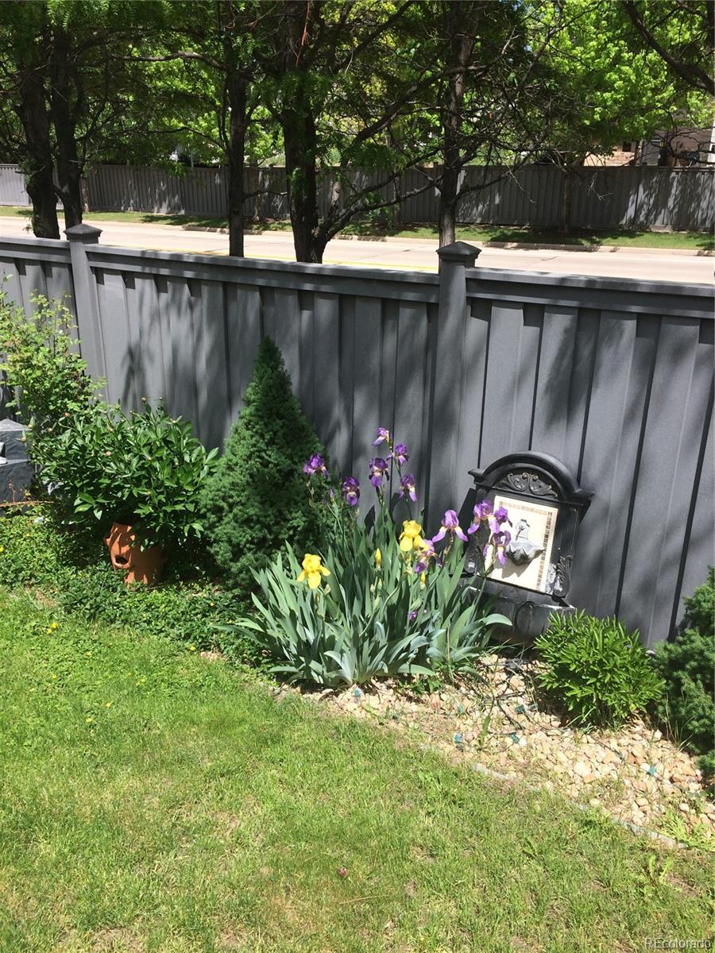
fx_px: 799
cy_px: 476
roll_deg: +0.2
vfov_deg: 61.7
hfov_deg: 48.2
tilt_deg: -24.7
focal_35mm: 29
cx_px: 358
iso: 32
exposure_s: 1/1466
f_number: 2.2
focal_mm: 4.15
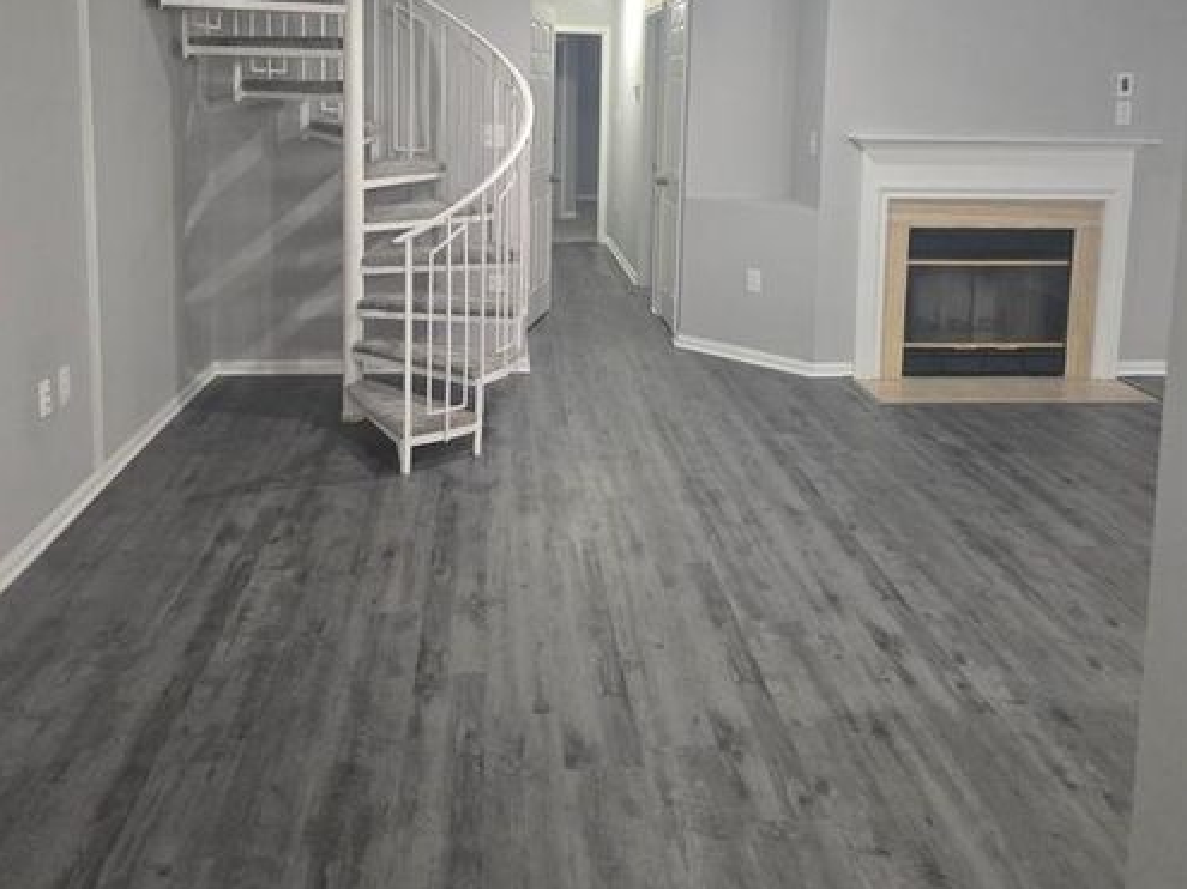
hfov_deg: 58.4
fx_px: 1063
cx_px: 592
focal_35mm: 31
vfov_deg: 43.8
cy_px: 214
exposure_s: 1/120
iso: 640
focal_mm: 6.3
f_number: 1.7
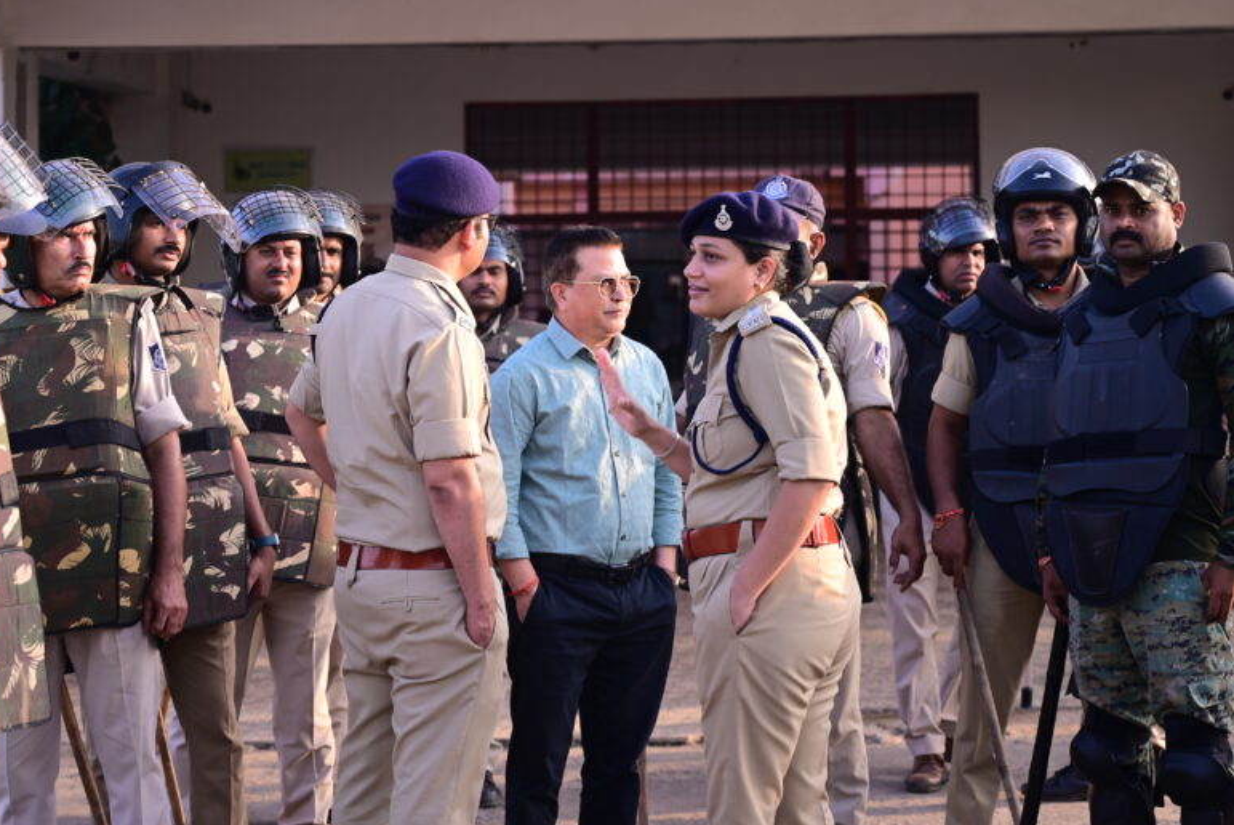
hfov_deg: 21.9
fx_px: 3189
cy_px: 351
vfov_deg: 14.7
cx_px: 568
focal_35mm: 93
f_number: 4
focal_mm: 70
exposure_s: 1/125
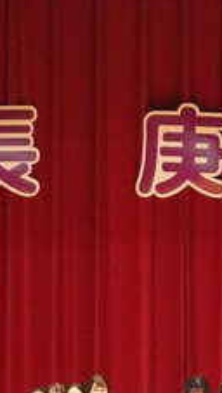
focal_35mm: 640
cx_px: 368
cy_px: 316
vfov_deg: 3.4
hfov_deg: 1.9
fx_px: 6685
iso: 4000
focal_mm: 71.52
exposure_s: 1/200
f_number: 4.5
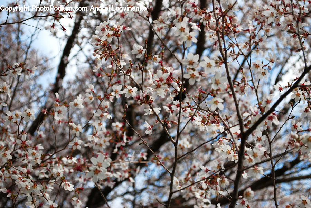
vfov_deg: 16.6
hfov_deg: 24.6
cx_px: 156
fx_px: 713
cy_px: 104
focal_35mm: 82
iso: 400
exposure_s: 1/400
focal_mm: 55
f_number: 5.6
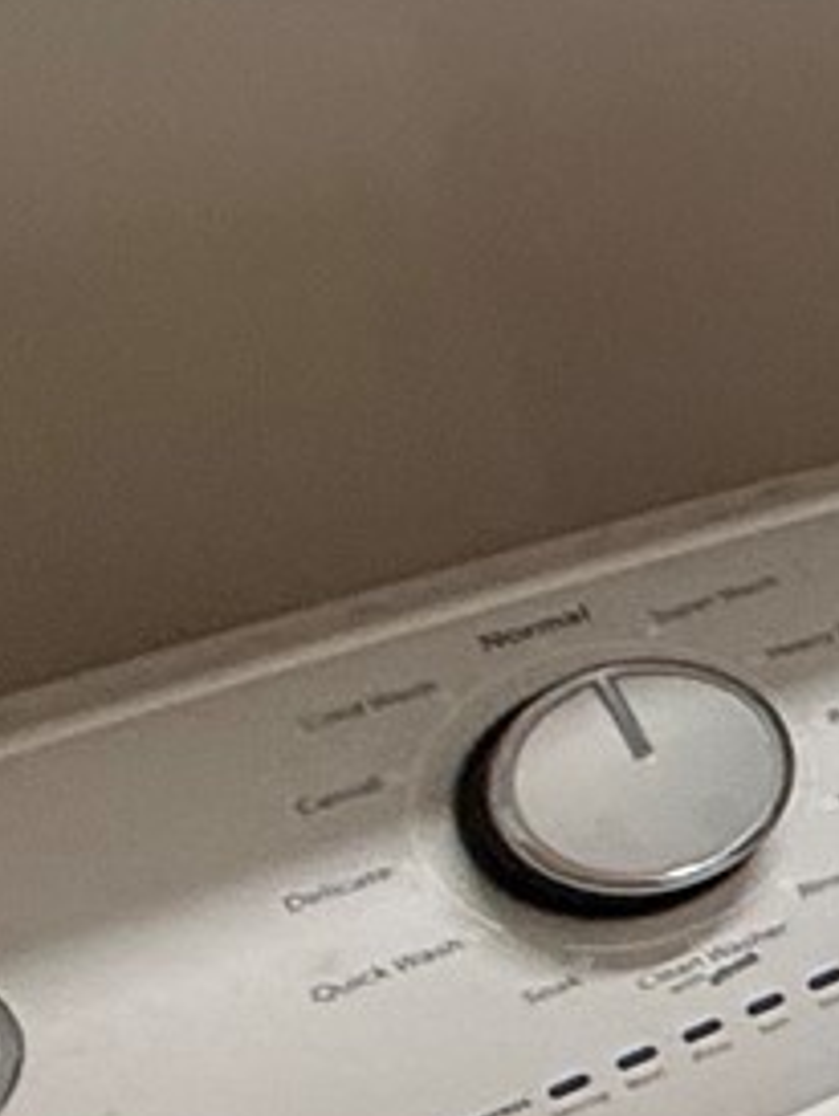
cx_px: 3494
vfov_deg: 19.3
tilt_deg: -10.4
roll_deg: +0.1
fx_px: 3162
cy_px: -61
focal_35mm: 98
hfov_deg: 7.8
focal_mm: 2.22
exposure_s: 1/120
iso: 160
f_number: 2.2
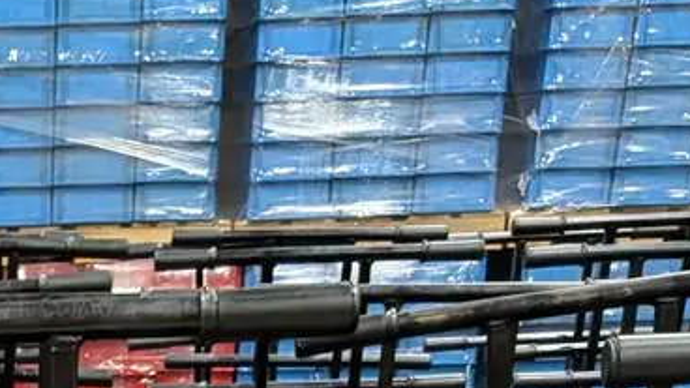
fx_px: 1866
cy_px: 1241
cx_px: -103
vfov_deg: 9.1
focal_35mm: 102
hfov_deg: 19.9
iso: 1376
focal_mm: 6.9
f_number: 1.68
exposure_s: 1/107
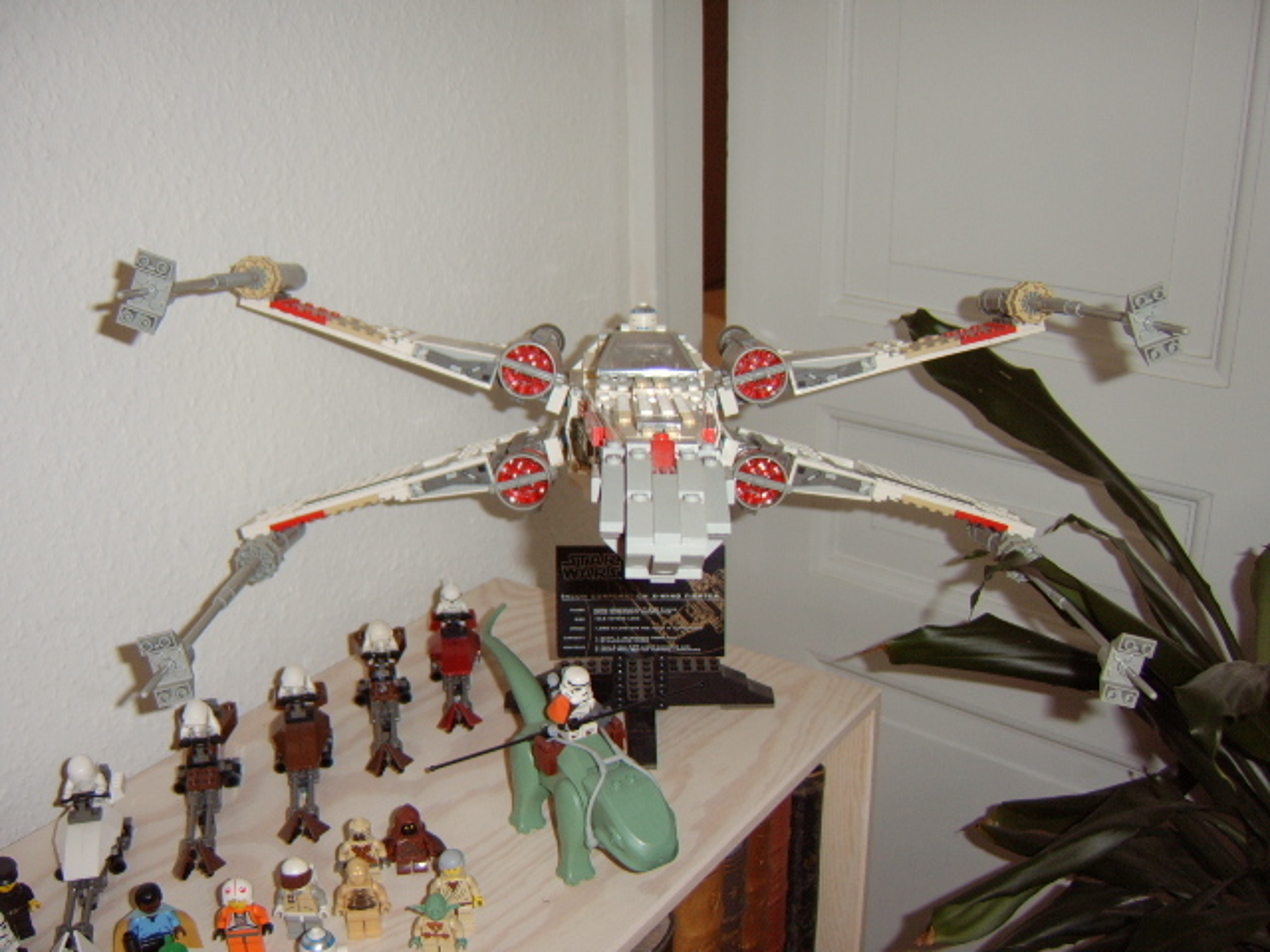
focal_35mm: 31
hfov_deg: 58.4
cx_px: 635
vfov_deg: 45.4
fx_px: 1137
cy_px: 476
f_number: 2.7
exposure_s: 1/30
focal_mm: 8.13
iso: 141
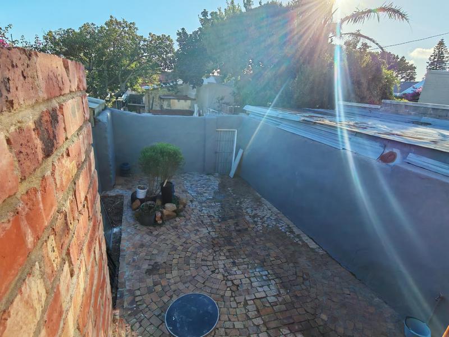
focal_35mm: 18
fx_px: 233
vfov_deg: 71.6
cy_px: 168
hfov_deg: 87.8
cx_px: 224
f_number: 2.2
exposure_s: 1/800
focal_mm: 1.96
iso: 50
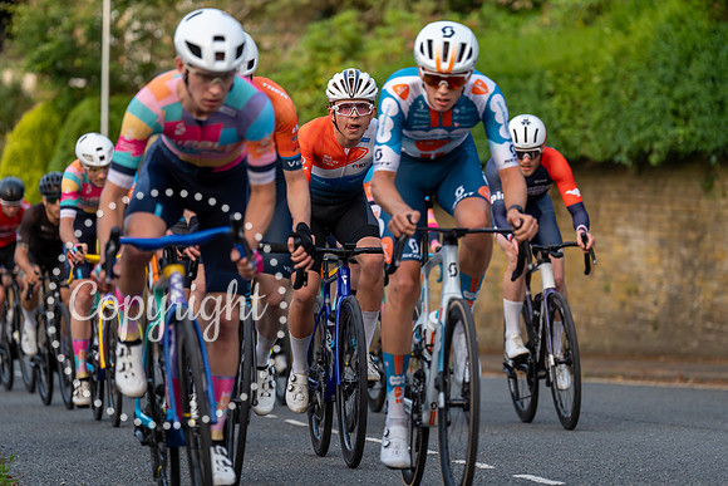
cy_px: 210
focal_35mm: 156
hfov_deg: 13.1
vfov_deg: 8.8
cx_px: 386
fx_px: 3163
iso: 1250
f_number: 2.8
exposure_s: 1/1000
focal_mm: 135
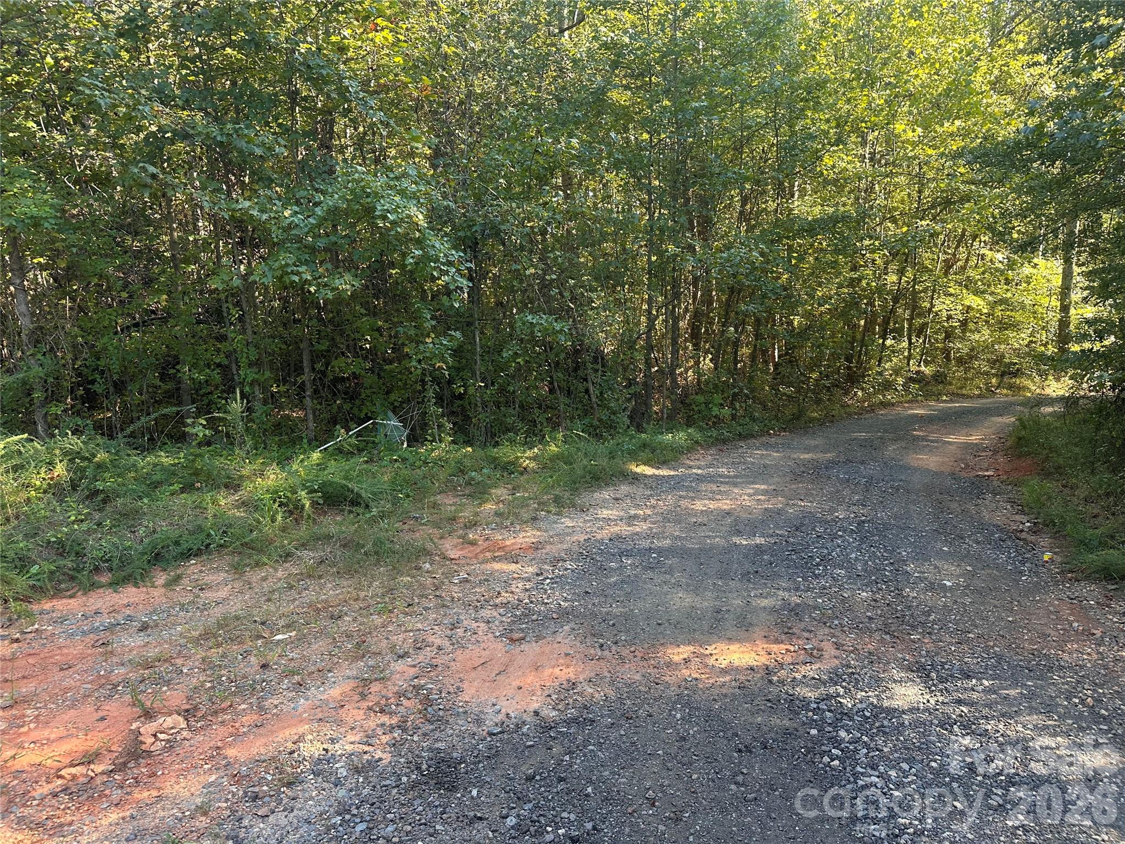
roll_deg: +2.2
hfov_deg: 71.6
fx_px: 780
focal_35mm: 24
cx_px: 562
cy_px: 422
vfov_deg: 56.8
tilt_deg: -7.7
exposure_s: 1/121
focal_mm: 6.86
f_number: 1.78
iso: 80
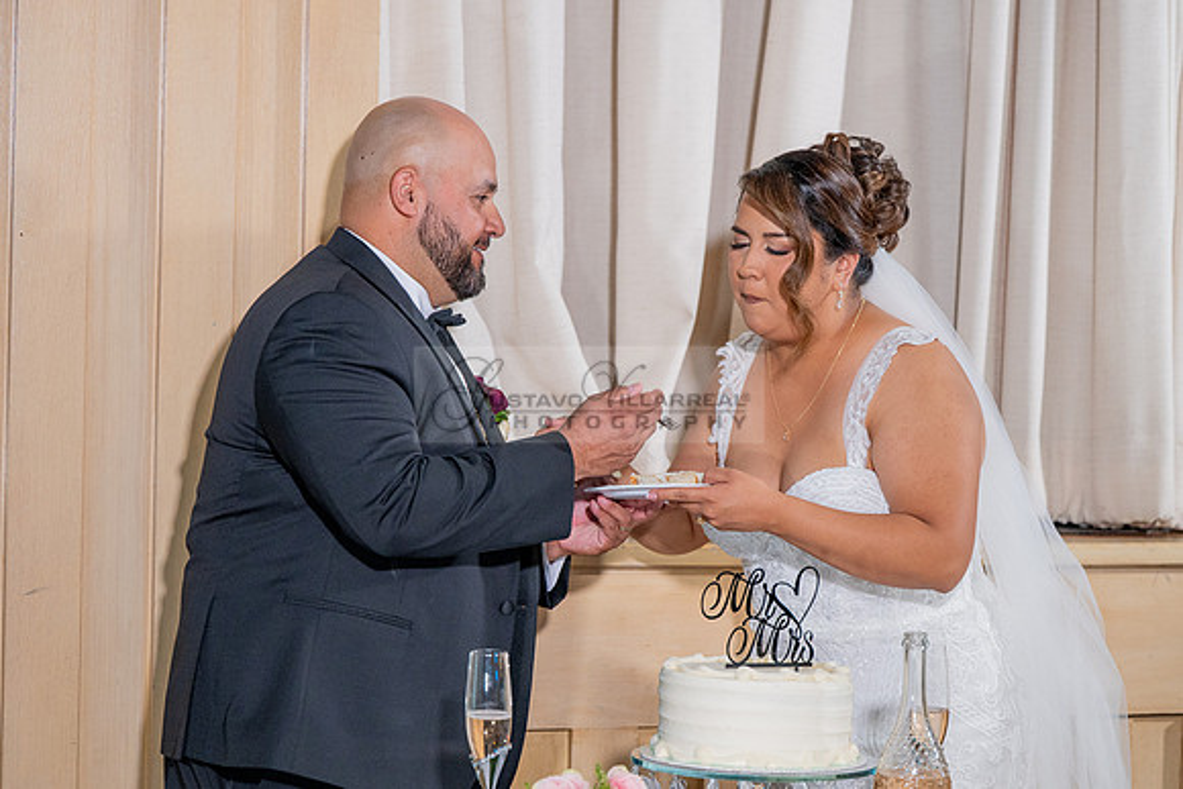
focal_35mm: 89
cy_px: 411
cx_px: 539
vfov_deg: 15.3
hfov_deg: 22.7
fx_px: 2941
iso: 1600
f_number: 3.2
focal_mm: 80
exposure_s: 1/200
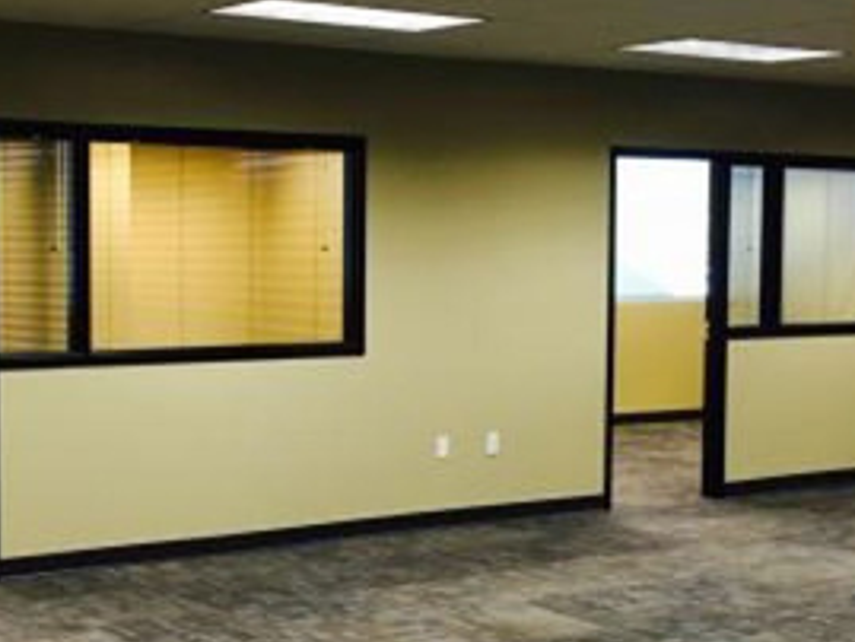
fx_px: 1705
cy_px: 353
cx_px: 343
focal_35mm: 69
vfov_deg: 21.3
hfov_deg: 28.1
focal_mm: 4.15
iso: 100
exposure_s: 1/30
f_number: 2.2
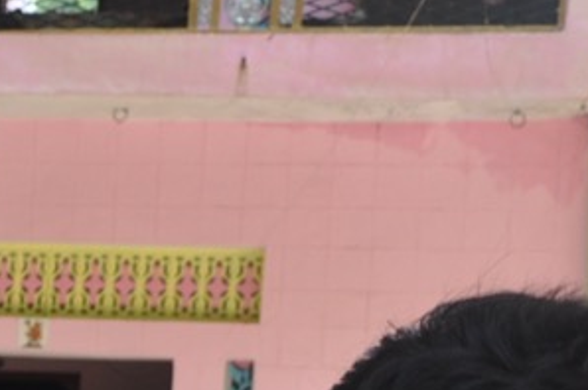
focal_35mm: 157
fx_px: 2561
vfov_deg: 8.3
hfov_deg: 12.3
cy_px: 779
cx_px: -383
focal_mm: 24
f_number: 5.6
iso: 200
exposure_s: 1/200
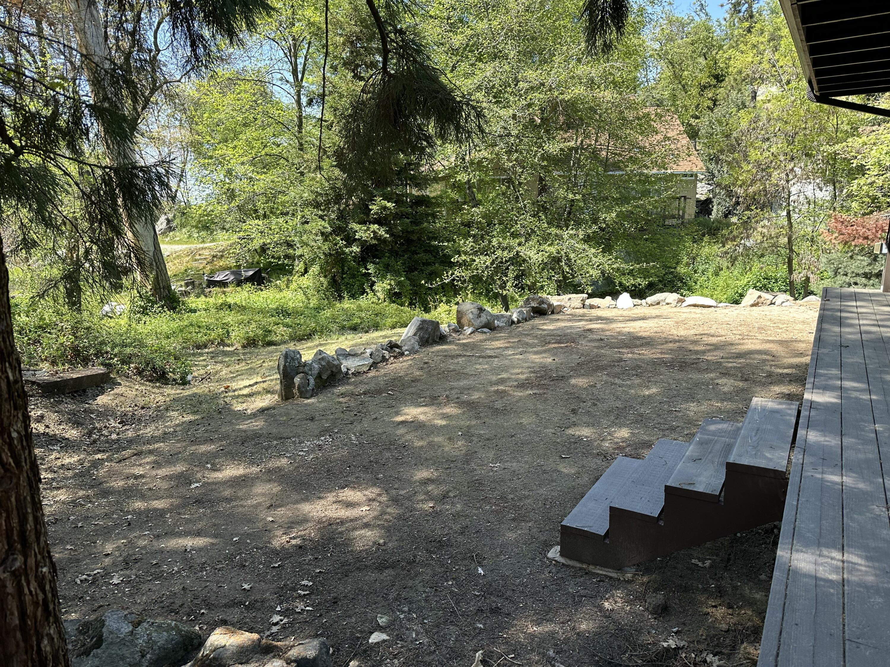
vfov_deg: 56.8
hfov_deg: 71.6
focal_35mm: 24
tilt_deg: -11.4
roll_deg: +1.2
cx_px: 445
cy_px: 334
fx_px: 617
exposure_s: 1/615
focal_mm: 6.86
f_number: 1.78
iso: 80
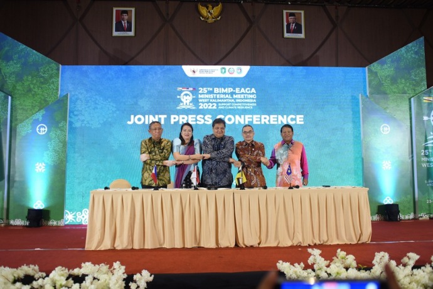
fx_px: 409
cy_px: 144
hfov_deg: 55.8
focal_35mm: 34
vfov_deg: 38.9
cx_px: 216
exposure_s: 1/100
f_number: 3.5
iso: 800
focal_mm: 34
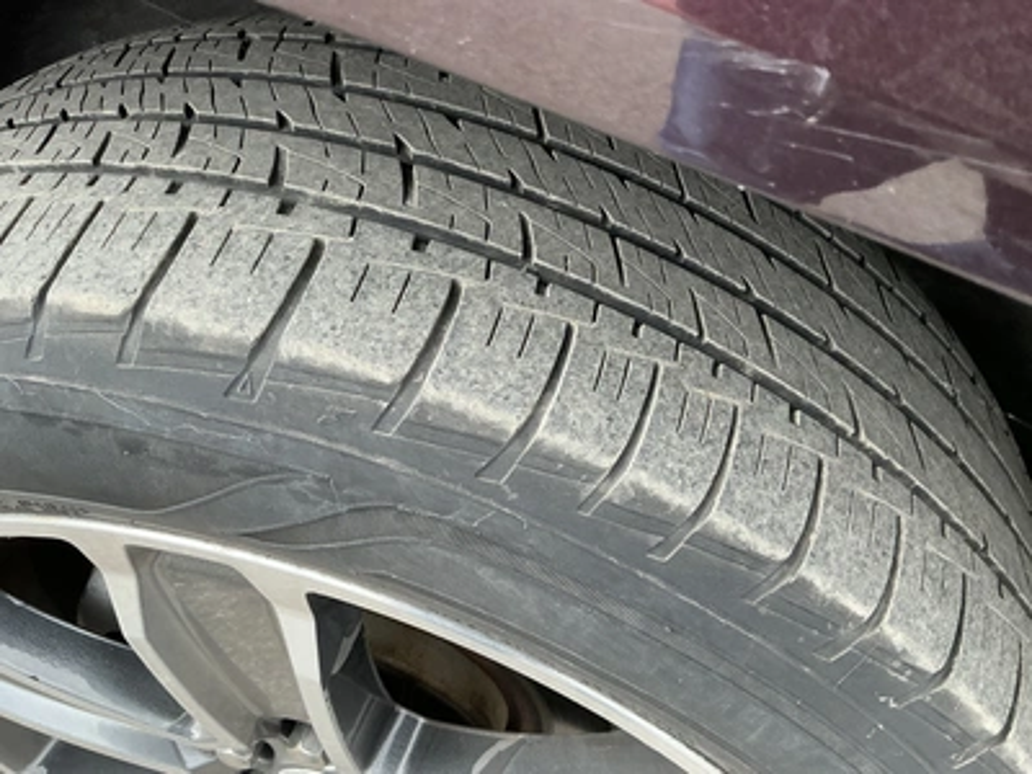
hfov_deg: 63.4
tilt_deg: -52.6
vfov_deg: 49.7
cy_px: 387
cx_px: 516
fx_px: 835
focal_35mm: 28
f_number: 1.8
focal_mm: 3
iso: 20
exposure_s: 1/153
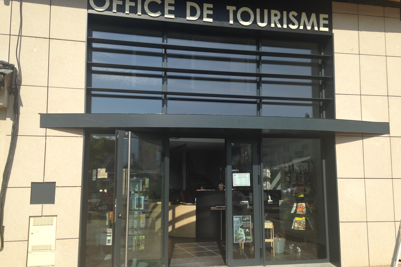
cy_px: 143
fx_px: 390
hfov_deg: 54.4
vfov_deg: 37.8
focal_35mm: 35
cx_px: 204
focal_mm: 4.12
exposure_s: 1/1748
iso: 50
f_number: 2.4
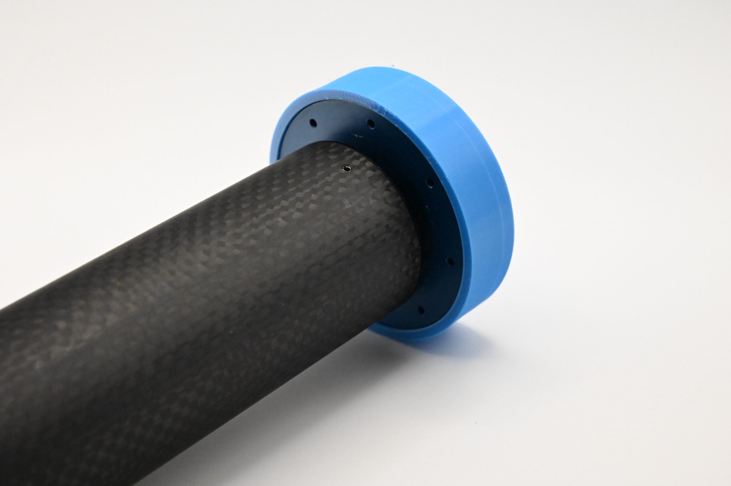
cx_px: 366
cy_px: 243
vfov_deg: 19.4
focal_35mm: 70
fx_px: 1420
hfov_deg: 28.9
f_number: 11
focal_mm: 70
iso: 12800
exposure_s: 1/250
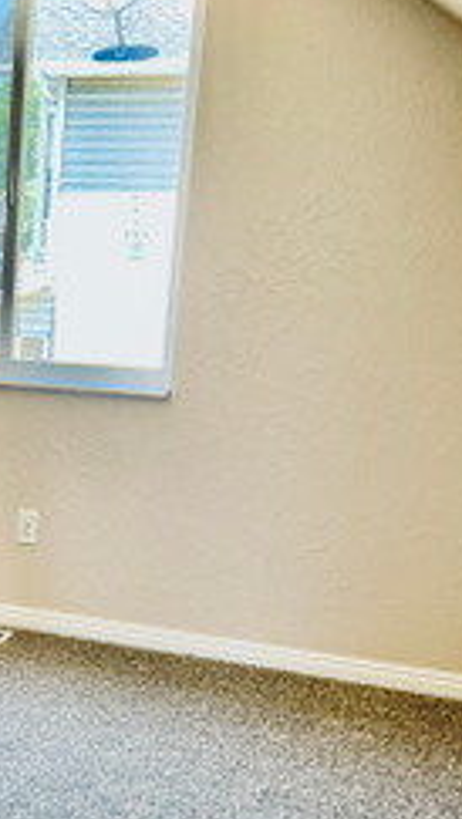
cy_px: 647
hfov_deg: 20.1
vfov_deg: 36.0
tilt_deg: -19.8
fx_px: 1217
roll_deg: -0.8
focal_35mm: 56
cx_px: -94
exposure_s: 1/121
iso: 80
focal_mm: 5.7
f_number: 1.5
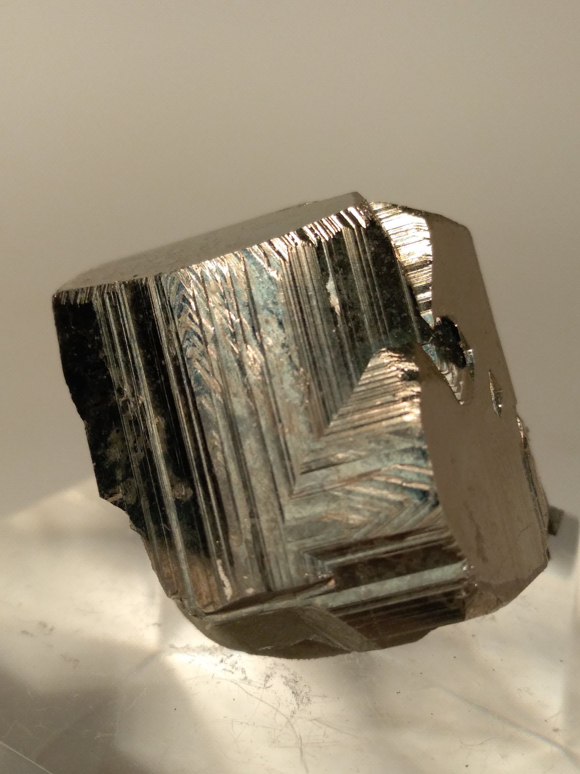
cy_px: 387
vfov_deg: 67.3
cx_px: 290
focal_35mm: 26
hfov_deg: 53.1
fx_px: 581
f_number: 2
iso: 141
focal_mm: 3.54
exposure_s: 1/33.3
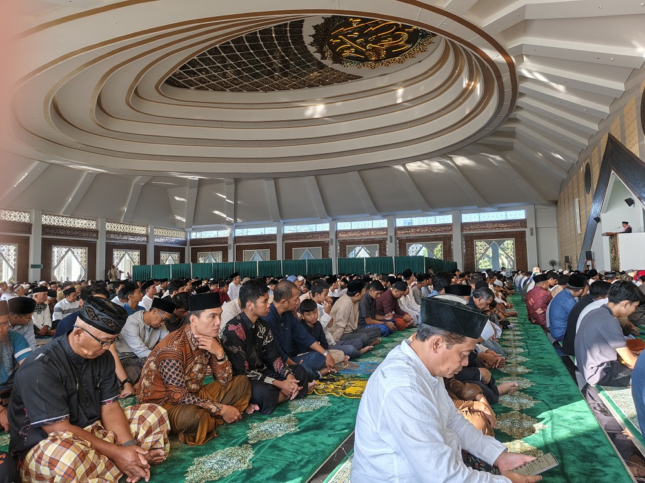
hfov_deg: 73.9
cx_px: 322
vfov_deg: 58.9
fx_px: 429
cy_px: 242
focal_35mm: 23
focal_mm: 5.56
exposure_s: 1/100
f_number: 1.8
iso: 143
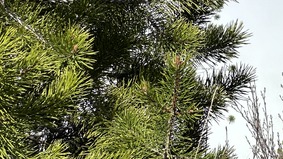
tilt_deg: -27.7
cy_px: -100
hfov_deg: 9.6
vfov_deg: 5.4
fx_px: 1658
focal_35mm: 221
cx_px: 356
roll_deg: +4.1
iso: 32
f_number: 2.8
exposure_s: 1/1064
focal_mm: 9
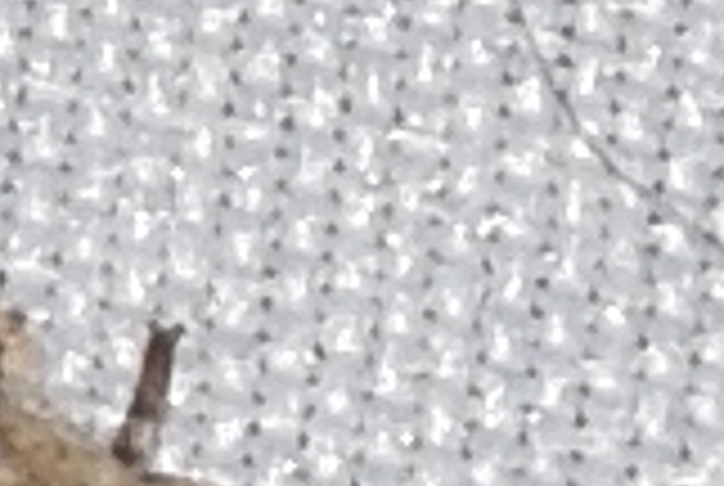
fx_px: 24057
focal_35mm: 1194
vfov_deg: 1.2
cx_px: -202
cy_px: 1652
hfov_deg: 1.7
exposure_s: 1/160
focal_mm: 100
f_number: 13
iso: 100
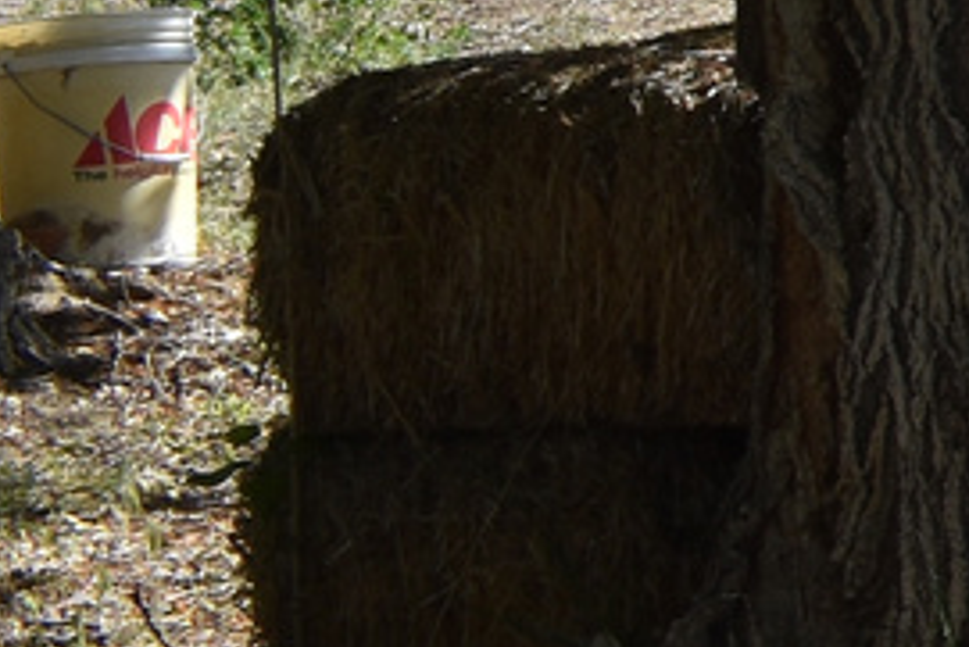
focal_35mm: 204
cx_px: 3182
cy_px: -856
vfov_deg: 6.4
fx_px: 5494
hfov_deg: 8.1
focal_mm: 18
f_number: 8
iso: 100
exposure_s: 1/250
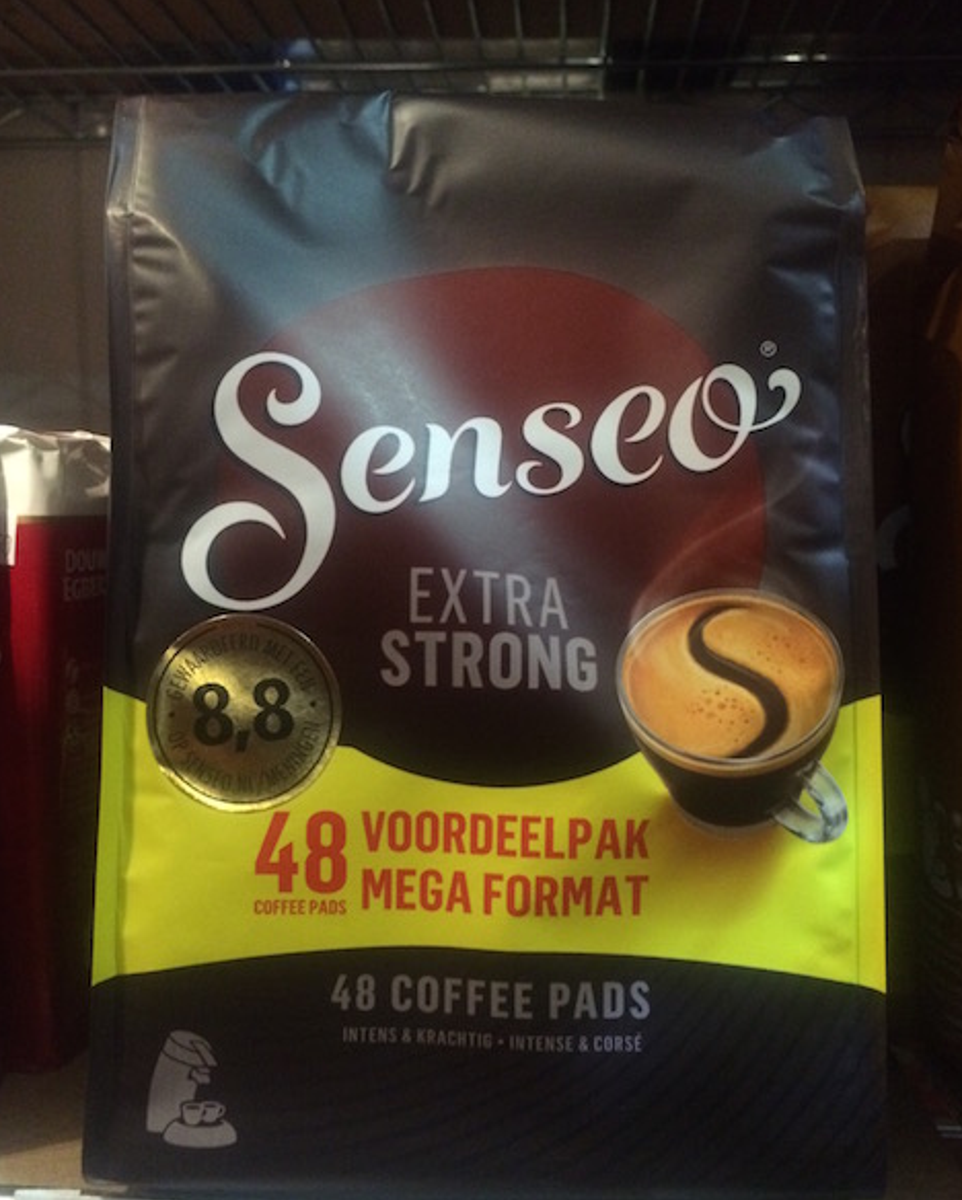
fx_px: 1102
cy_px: 612
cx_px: 487
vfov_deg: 57.1
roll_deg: +0.2
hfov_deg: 47.2
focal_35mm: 31
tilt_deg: -6.3
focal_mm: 4.15
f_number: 2.2
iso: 400
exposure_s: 1/15
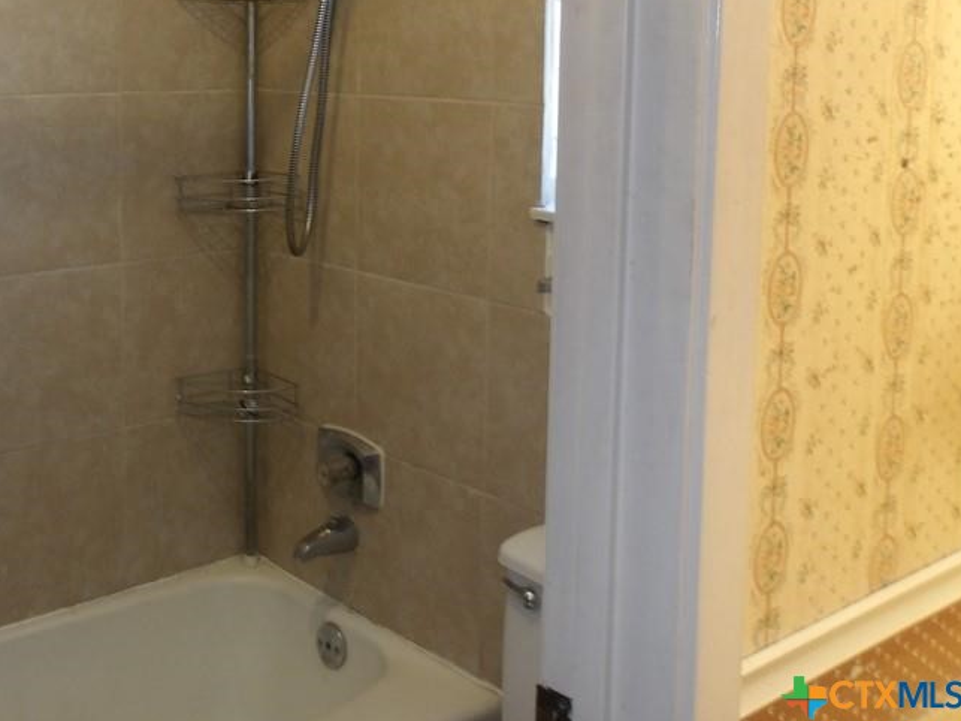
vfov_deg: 32.9
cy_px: 175
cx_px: 235
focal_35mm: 43
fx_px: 1194
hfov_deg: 42.4
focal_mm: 4.9
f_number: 3
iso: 200
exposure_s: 1/15
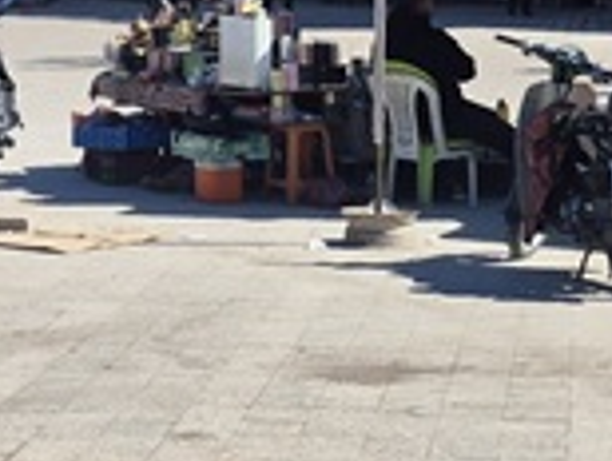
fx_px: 2444
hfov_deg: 14.2
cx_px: 169
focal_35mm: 138
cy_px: -193
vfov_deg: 10.5
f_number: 1.8
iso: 25
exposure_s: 1/1928
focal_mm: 5.4
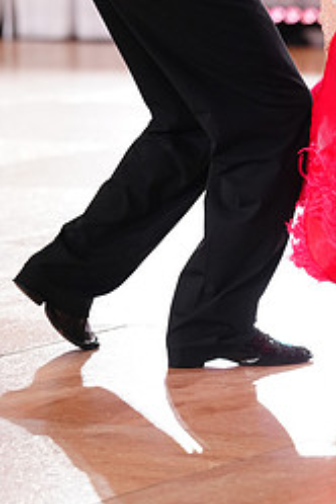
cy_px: -77
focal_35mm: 336
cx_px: 343
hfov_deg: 4.1
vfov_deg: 6.1
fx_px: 4704
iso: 2000
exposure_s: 1/500
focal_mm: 144
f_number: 2.8
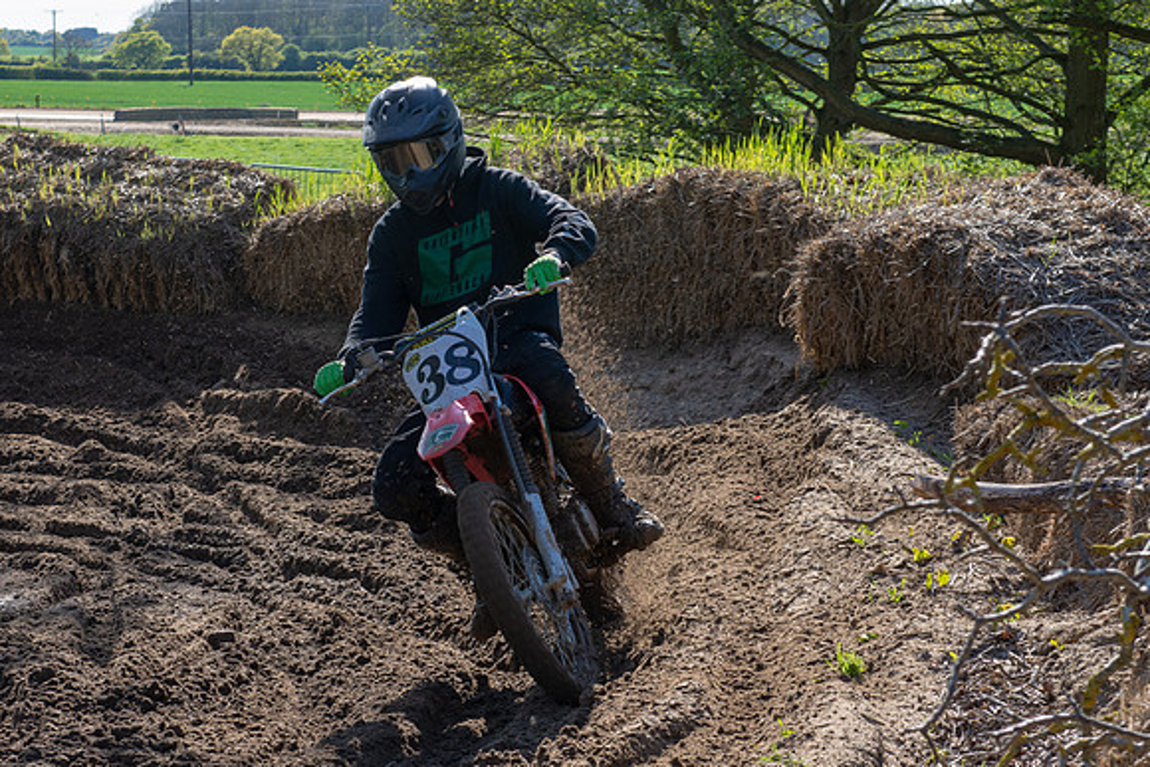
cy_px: 465
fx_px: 3720
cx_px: 524
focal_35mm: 116
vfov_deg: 11.8
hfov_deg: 17.6
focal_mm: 60
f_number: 6.3
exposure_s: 1/250
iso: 200
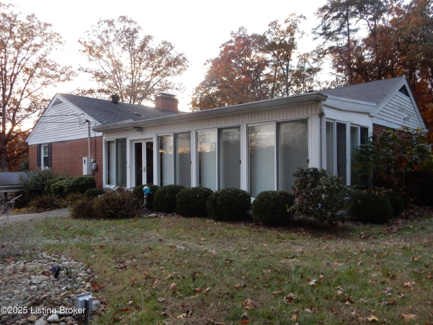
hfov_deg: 69.4
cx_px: 216
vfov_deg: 54.9
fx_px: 313
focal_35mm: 25
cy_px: 162
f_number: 3.7
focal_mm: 4.5
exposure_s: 1/30
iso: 220
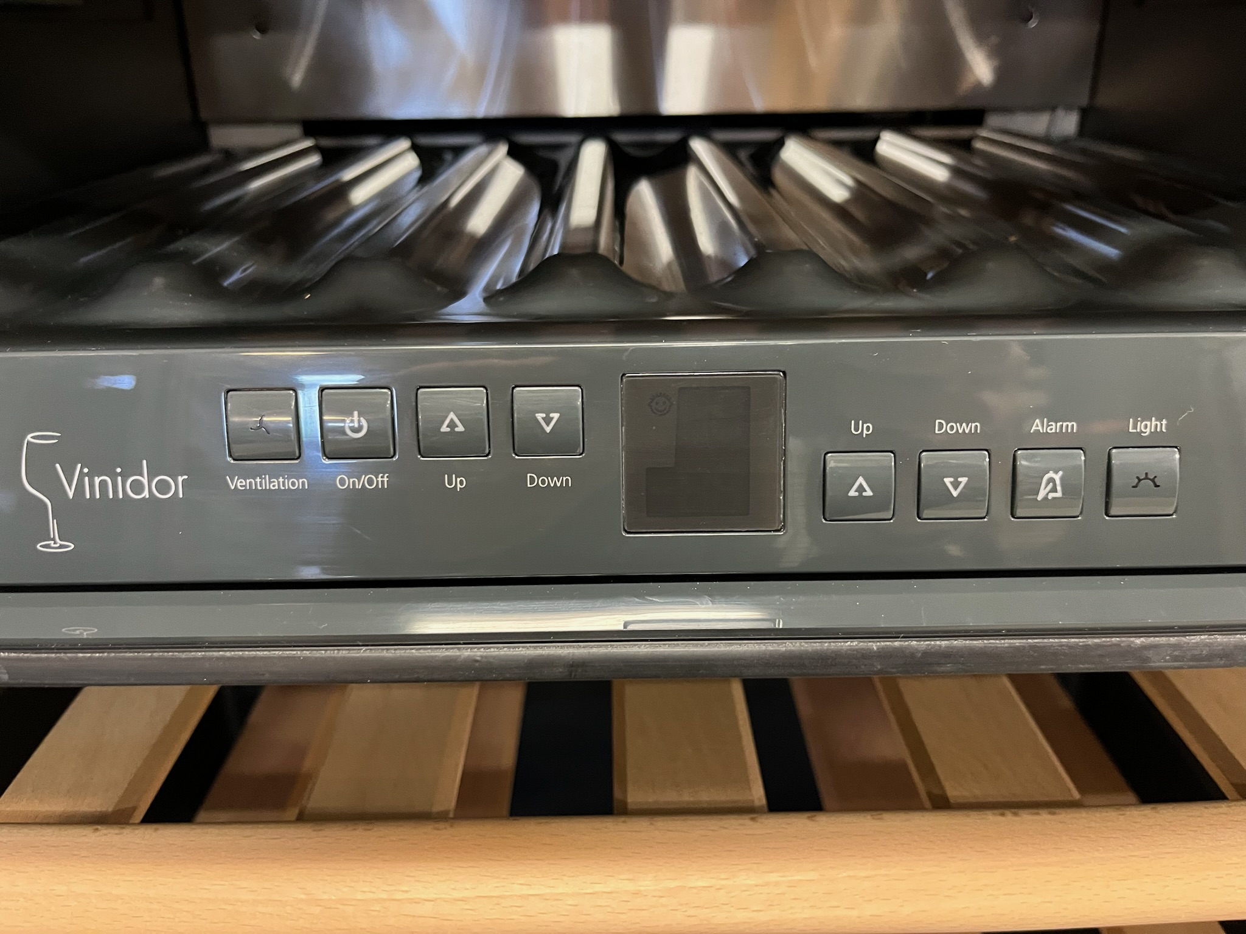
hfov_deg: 67.3
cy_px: 467
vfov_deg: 53.1
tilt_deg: -24.7
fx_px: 936
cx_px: 623
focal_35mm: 26
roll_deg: +0.7
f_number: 1.6
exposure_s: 1/33
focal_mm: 5.1
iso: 500
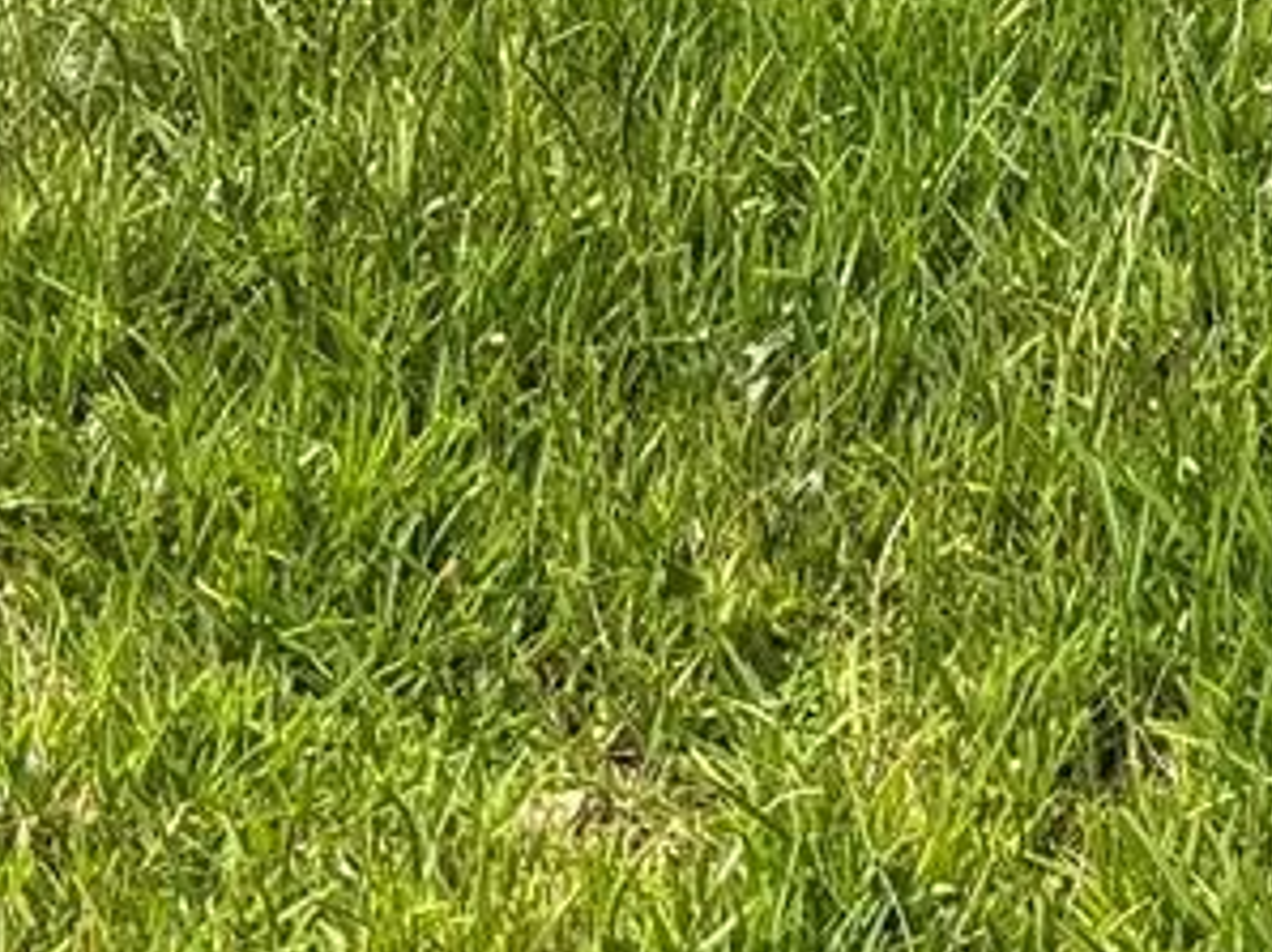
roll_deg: +1.1
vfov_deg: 7.9
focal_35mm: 165
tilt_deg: -5.1
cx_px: 1806
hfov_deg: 11.6
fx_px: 6058
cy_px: -1763
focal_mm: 6.76
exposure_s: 1/2703
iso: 80
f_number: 1.78
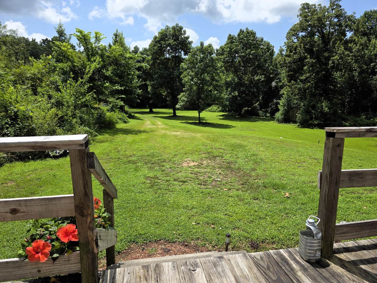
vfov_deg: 58.9
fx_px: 250
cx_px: 188
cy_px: 142
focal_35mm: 23
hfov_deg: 73.9
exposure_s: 1/5447
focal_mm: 6.3
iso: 80
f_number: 1.7
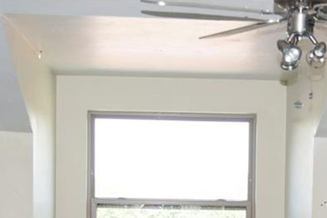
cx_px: 240
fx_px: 999
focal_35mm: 110
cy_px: 281
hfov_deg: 18.5
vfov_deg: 12.1
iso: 250
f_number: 4.5
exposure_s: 1/80
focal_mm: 28
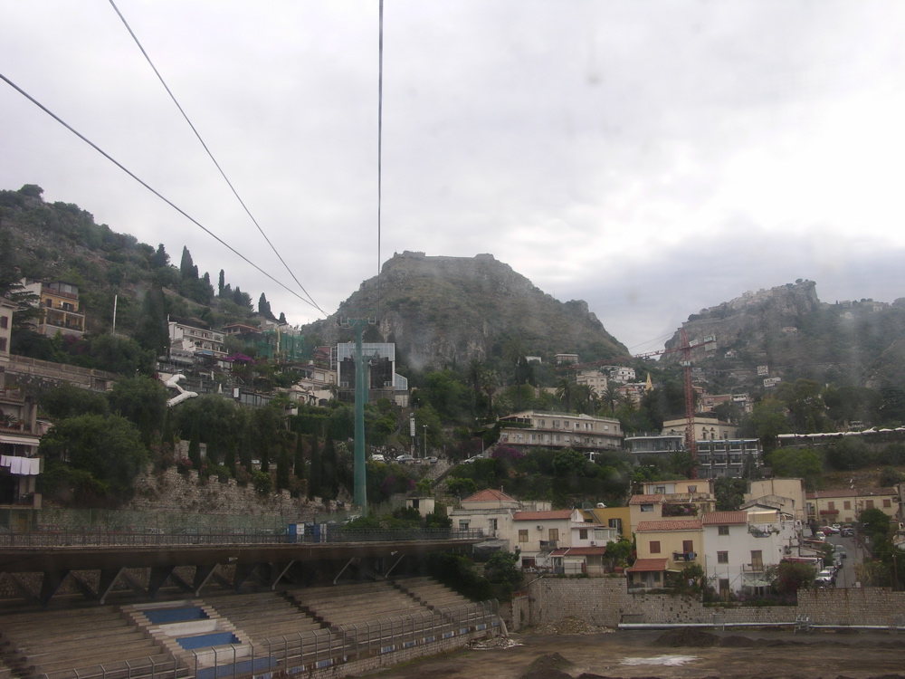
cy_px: 340
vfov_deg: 40.7
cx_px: 452
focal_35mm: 35
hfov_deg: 52.6
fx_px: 915
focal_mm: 8.9
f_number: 6.3
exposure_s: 1/78.8
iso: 50
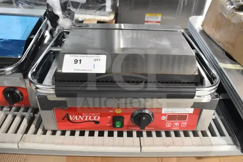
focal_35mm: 30
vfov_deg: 43.6
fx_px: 203
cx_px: 122
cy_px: 81
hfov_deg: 61.9
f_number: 5
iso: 6400
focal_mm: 20
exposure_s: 1/100
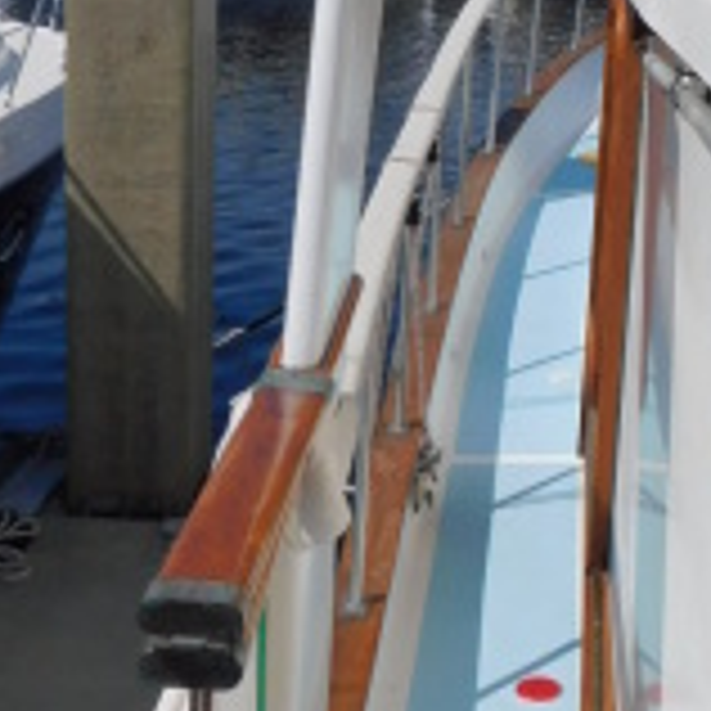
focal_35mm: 77
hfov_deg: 22.1
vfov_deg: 22.3
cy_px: 189
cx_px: 608
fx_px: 1789
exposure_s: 1/1000
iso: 125
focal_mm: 4
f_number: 6
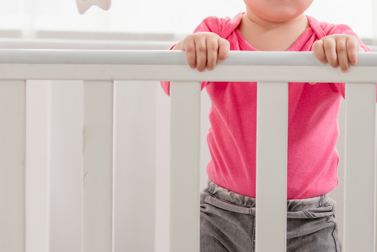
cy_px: 102
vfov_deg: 9.4
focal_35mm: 146
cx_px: 201
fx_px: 1530
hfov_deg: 14.0
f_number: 3.2
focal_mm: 70
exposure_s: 1/200
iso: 200
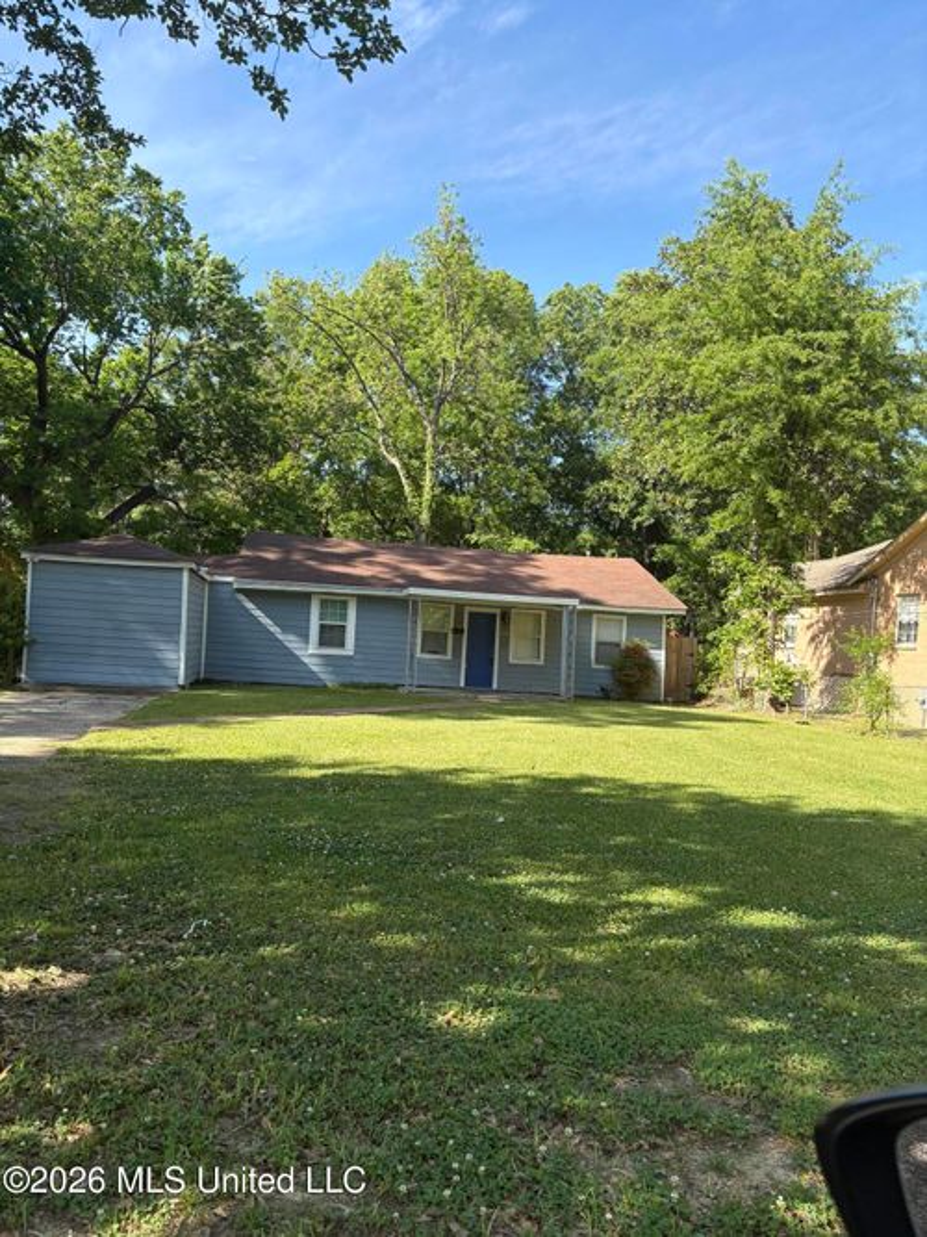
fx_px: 929
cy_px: 618
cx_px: 464
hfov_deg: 53.0
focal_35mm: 26
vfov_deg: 67.3
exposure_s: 1/987
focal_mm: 5.96
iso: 50
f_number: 1.6
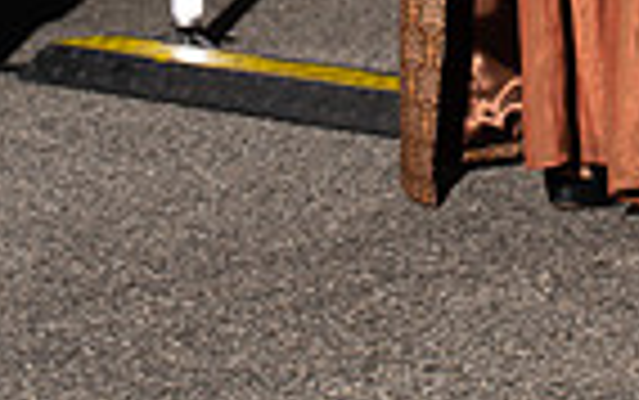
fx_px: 4601
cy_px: -548
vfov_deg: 4.9
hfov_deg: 7.9
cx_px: 520
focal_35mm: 264
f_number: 6.3
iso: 1000
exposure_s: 1/200
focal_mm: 82
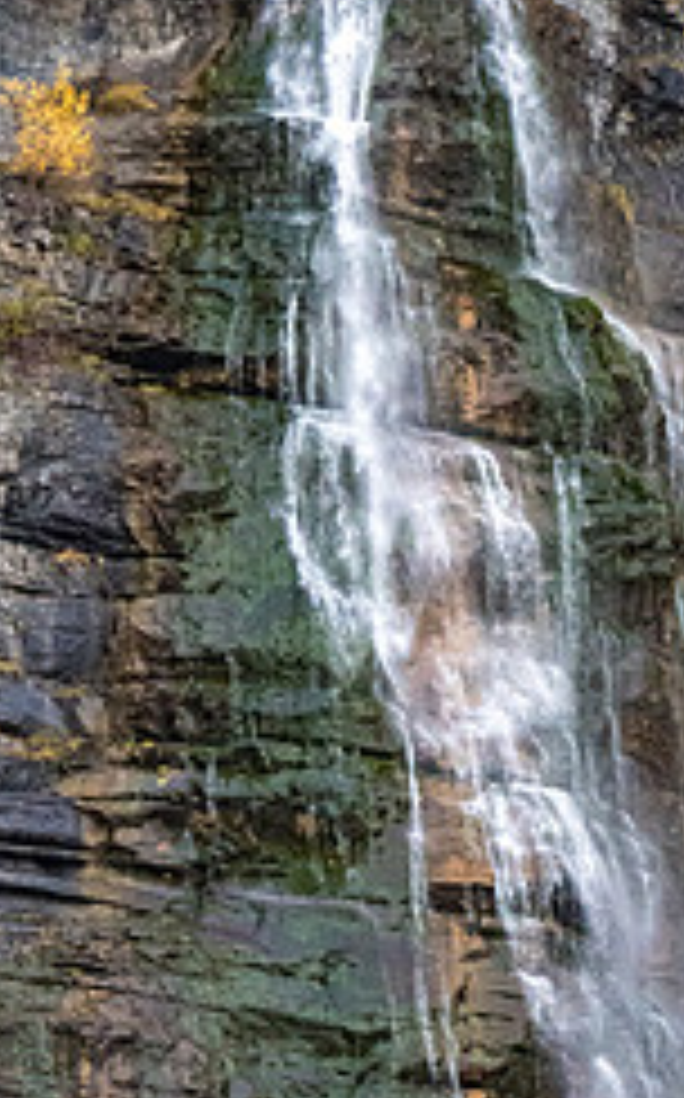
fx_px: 8192
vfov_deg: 7.7
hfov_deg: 4.8
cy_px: 621
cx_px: 508
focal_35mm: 274
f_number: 6.3
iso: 6400
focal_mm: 97
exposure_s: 1/60
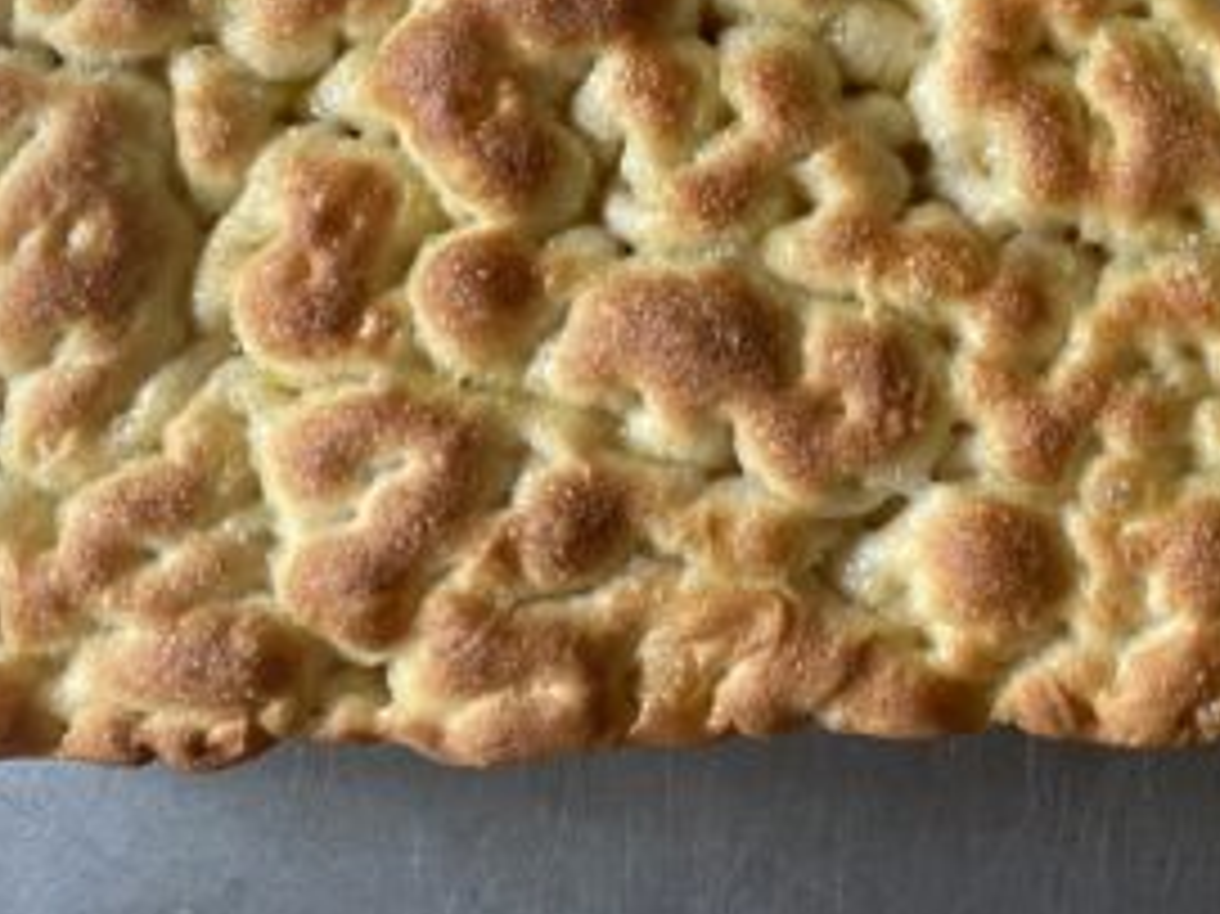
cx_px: 975
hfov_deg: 29.6
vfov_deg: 21.7
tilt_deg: -79.1
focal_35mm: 64
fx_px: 2255
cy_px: -86
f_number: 1.8
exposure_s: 1/60
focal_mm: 4.25
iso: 200
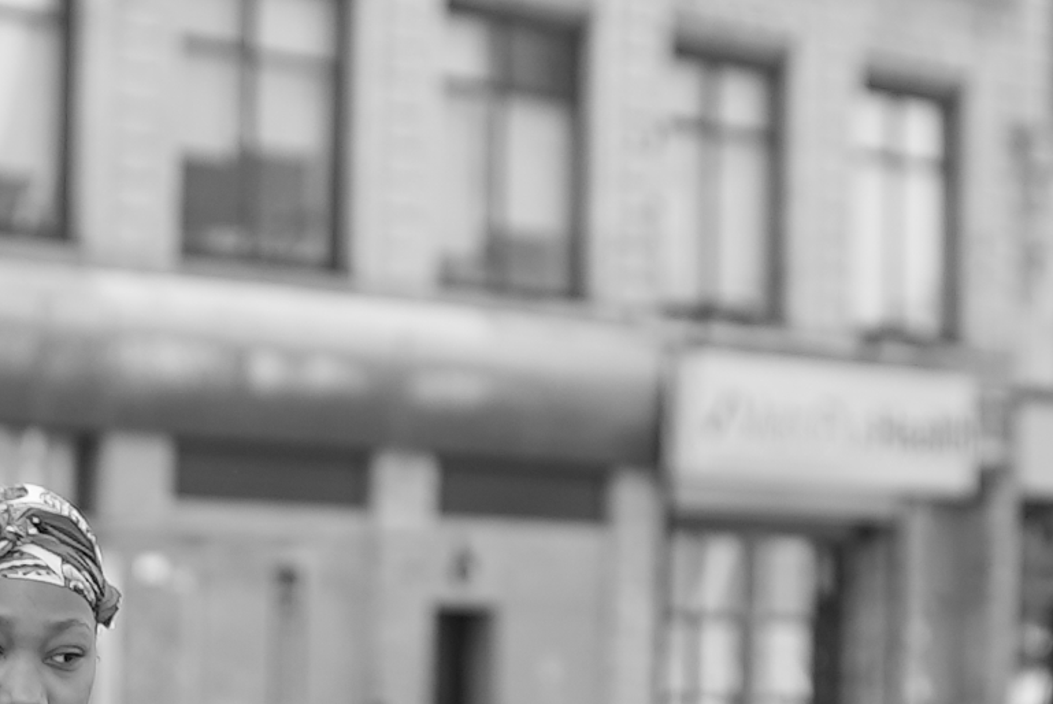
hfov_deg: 10.6
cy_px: 699
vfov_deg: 7.1
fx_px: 5649
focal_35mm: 193
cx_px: 639
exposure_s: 1/2000
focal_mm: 35
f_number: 1.4
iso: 160
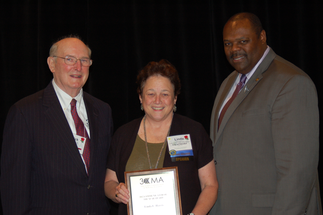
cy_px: 108
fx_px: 672
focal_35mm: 75
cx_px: 162
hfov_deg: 27.0
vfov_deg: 18.1
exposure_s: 1/60
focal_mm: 50
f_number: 4.5
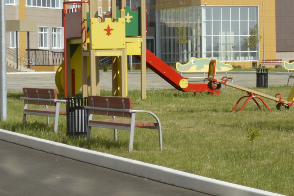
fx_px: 1151
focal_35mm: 141
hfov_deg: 13.6
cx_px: 455
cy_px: 29
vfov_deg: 9.7
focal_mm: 26
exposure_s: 1/125
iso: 100
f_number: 14
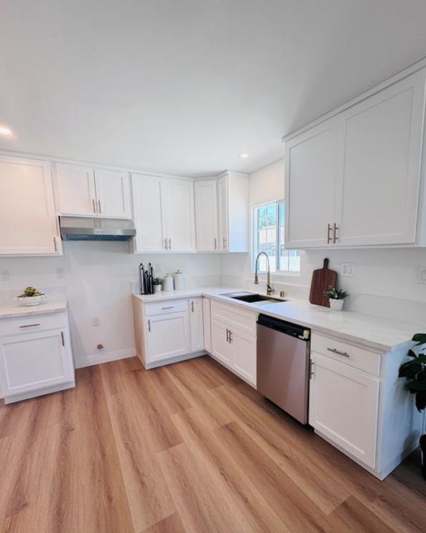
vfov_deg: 92.9
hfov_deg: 80.3
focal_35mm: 16
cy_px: 286
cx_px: 228
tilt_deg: -8.6
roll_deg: +1.4
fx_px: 252
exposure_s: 1/99
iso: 64
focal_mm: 2.22
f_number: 2.2
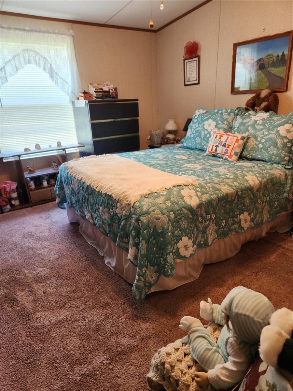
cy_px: 196
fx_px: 260
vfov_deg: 73.9
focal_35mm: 23
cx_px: 146
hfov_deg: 58.9
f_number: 1.8
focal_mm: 5.4
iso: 320
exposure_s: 1/120
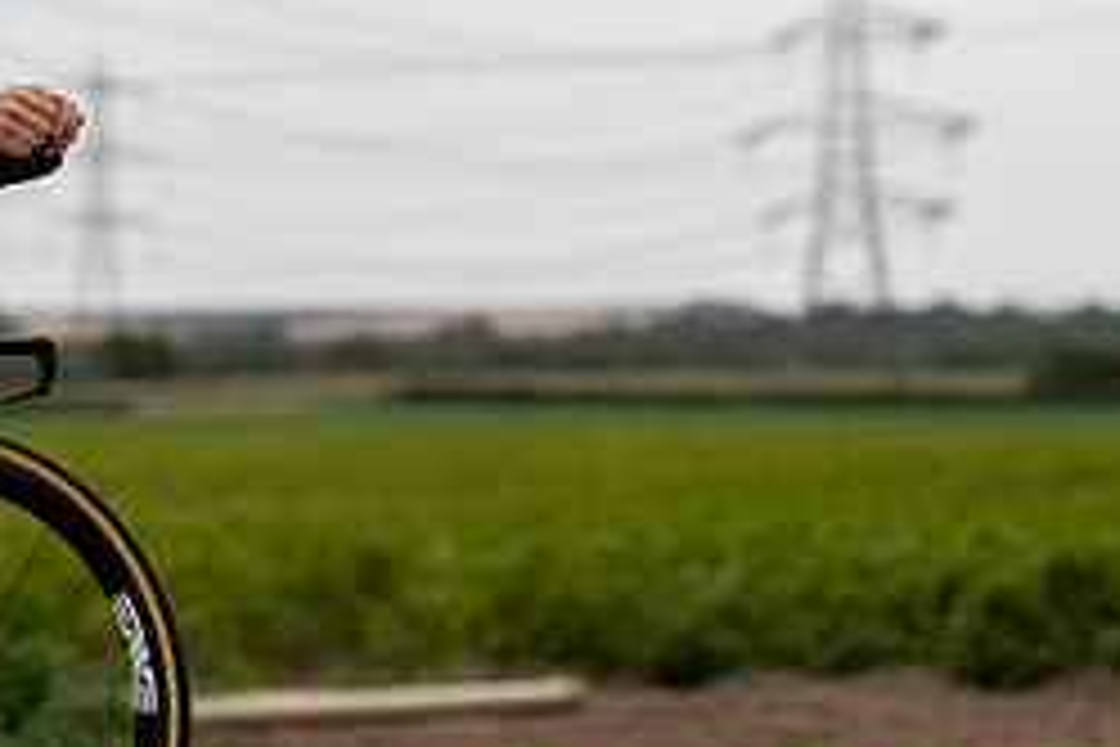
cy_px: 169
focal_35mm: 235
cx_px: -31
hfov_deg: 8.7
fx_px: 7311
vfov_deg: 5.8
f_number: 3.2
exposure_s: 1/1000
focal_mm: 101
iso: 800
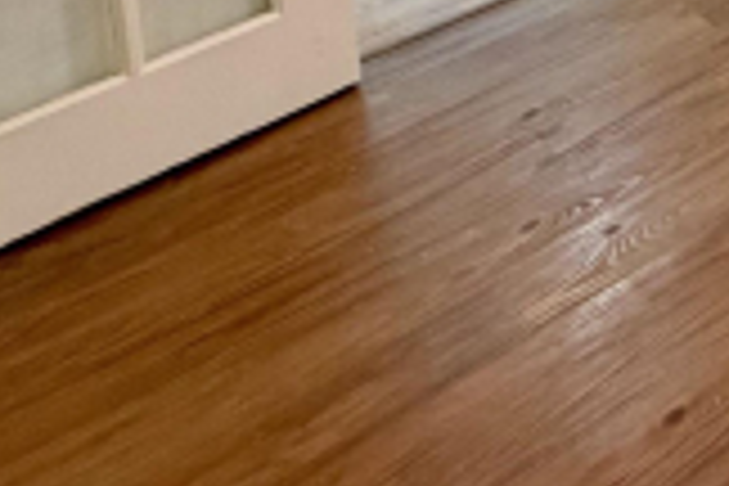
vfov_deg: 16.0
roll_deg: +1.3
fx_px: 1215
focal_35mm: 60
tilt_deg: -6.2
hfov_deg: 23.4
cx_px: 1204
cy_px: -562
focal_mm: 2.22
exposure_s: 1/60
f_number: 2.2
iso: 250
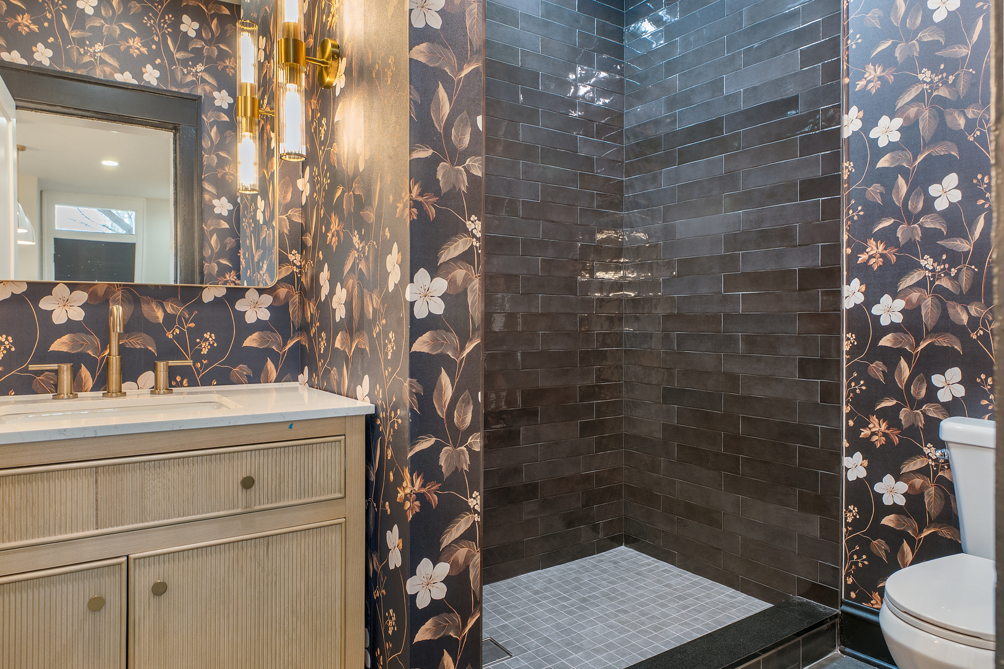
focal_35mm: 36
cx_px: 502
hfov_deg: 53.1
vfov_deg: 36.9
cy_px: 334
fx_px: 1004
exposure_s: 1.6
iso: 250
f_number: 8
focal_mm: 24
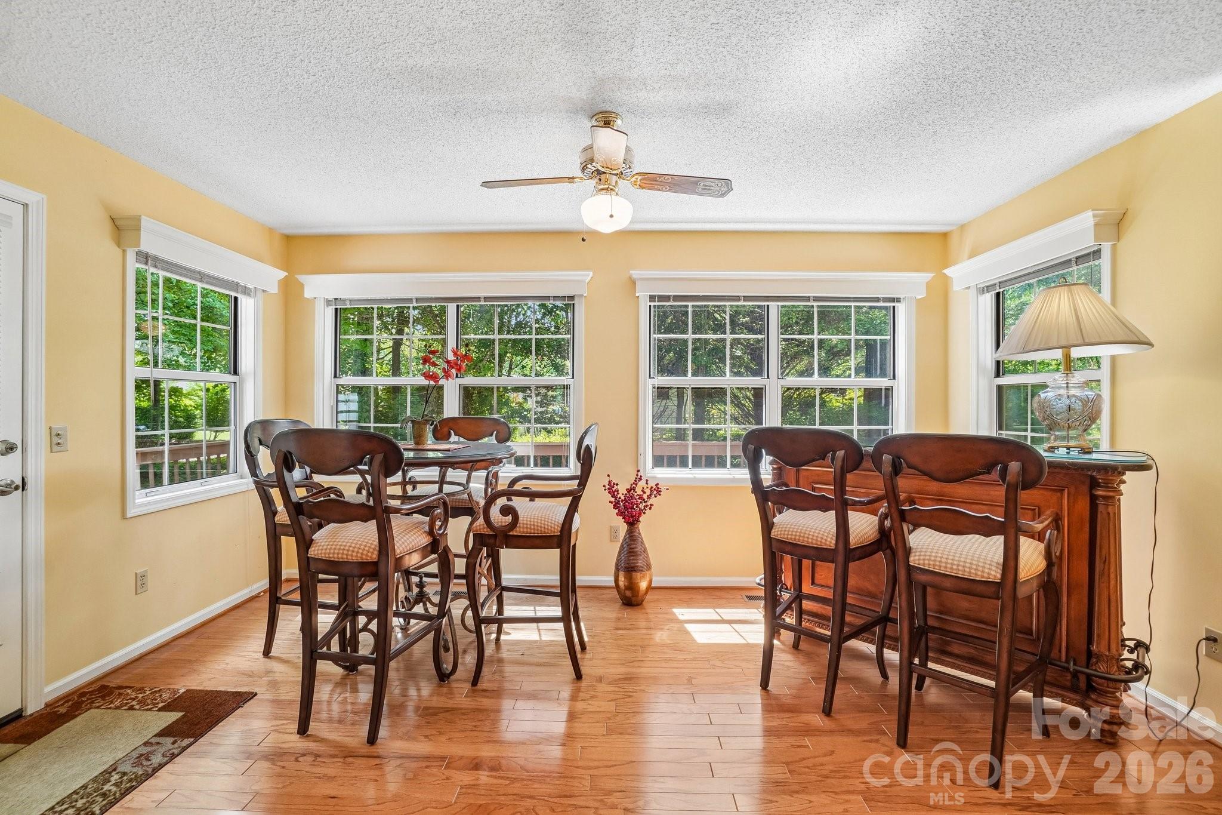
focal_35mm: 15
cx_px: 611
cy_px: 408
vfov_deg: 77.3
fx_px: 509
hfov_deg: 100.4
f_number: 8
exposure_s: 1/30
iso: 250
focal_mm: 10
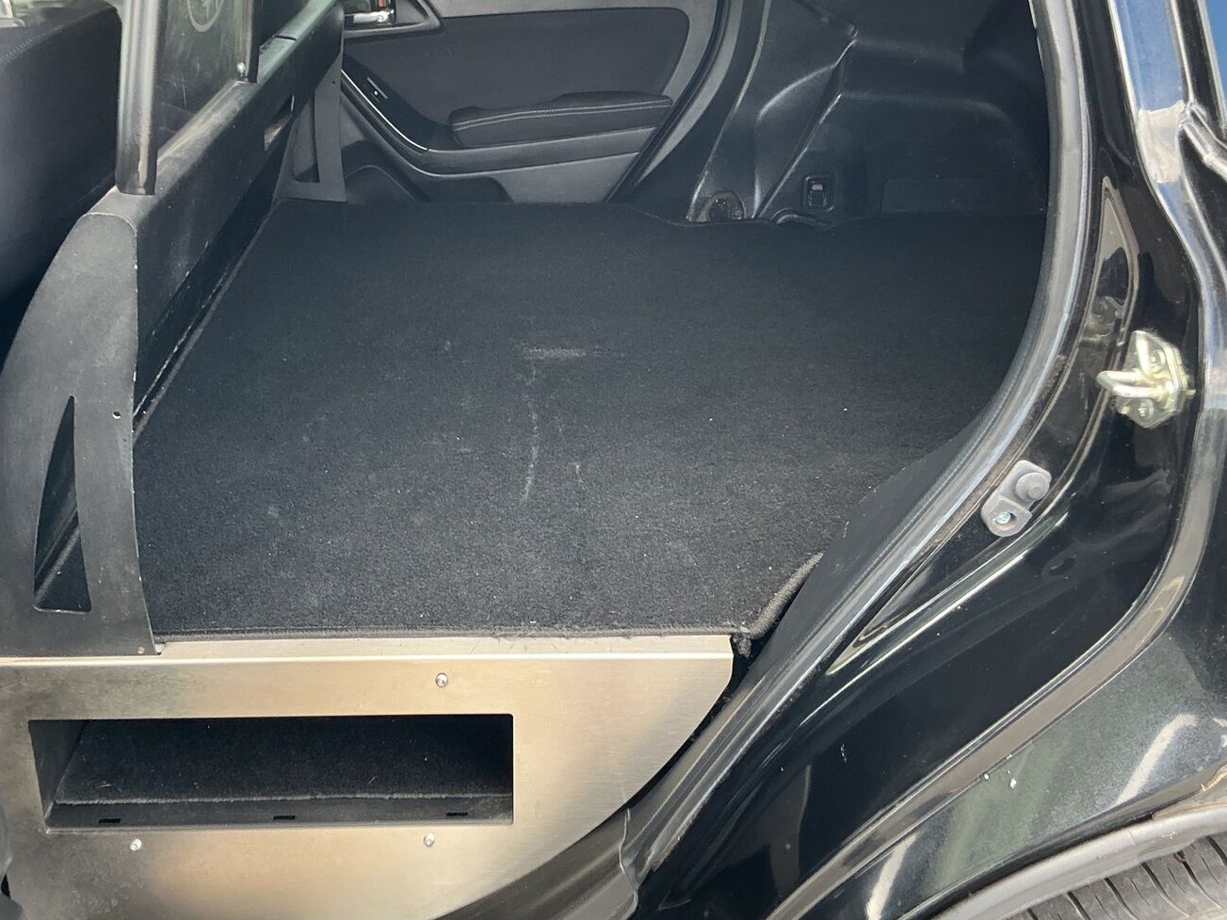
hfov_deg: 48.9
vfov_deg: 37.5
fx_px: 1347
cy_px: 362
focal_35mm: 38
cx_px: 556
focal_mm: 3
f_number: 1.8
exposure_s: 1/60
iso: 40
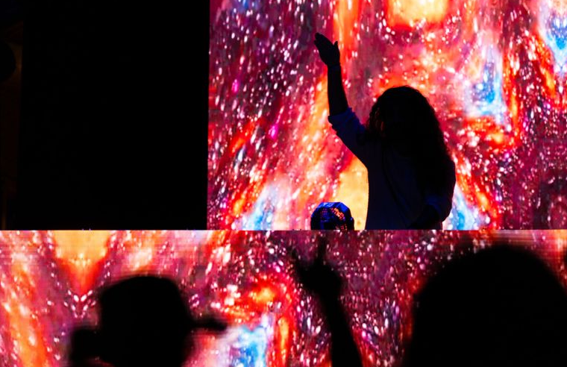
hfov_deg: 12.3
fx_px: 2638
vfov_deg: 8.0
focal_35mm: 169
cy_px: 177
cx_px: 303
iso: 1250
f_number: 3.2
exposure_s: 1/60
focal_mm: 139
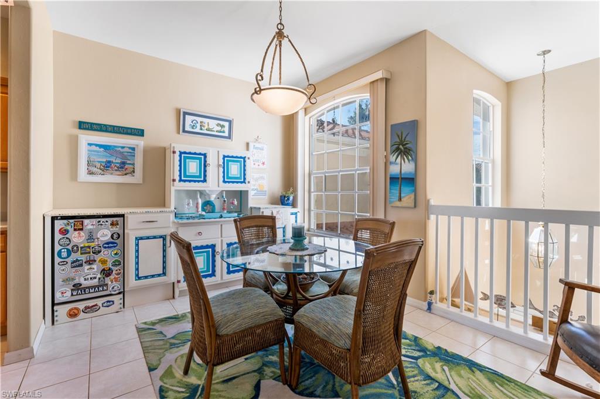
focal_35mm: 16
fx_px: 270
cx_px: 300
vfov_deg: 73.0
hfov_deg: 96.0
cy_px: 200
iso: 400
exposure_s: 1/13
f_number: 8
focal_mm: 16.2
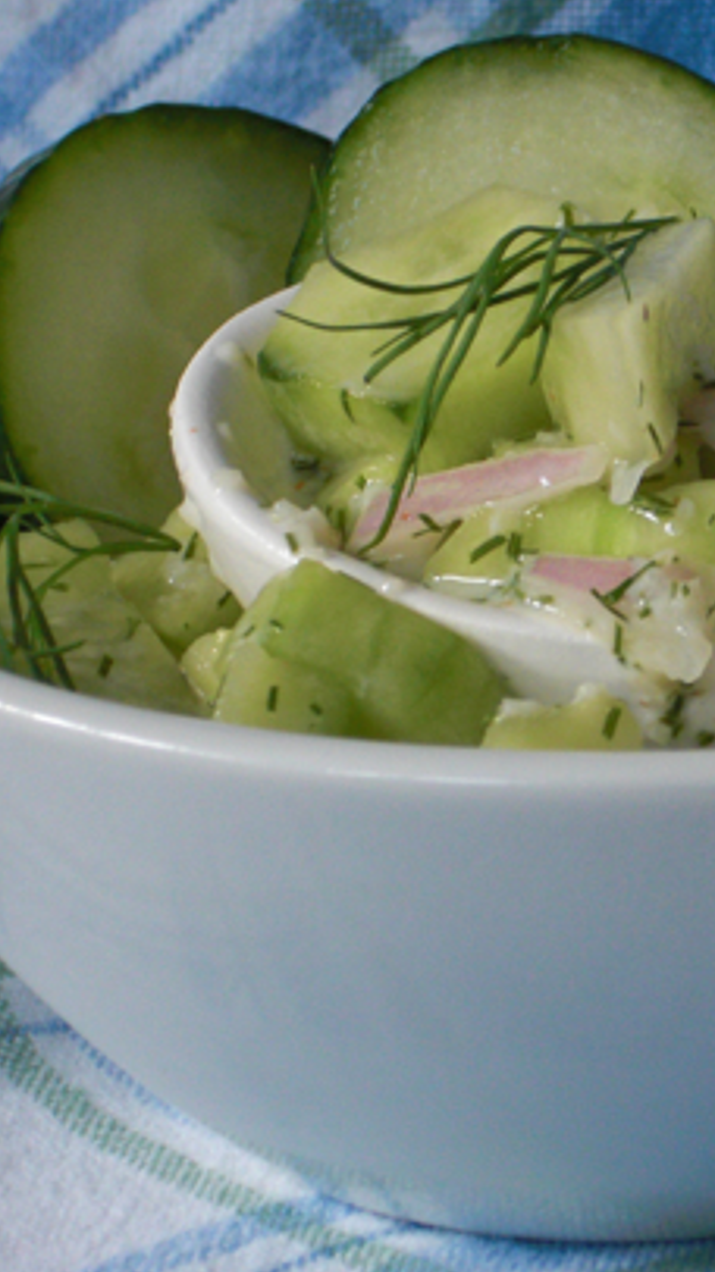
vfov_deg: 12.4
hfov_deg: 7.0
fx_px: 5872
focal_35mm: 174
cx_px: 655
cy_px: 633
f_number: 5.3
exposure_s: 1/15
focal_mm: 18.9
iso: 200
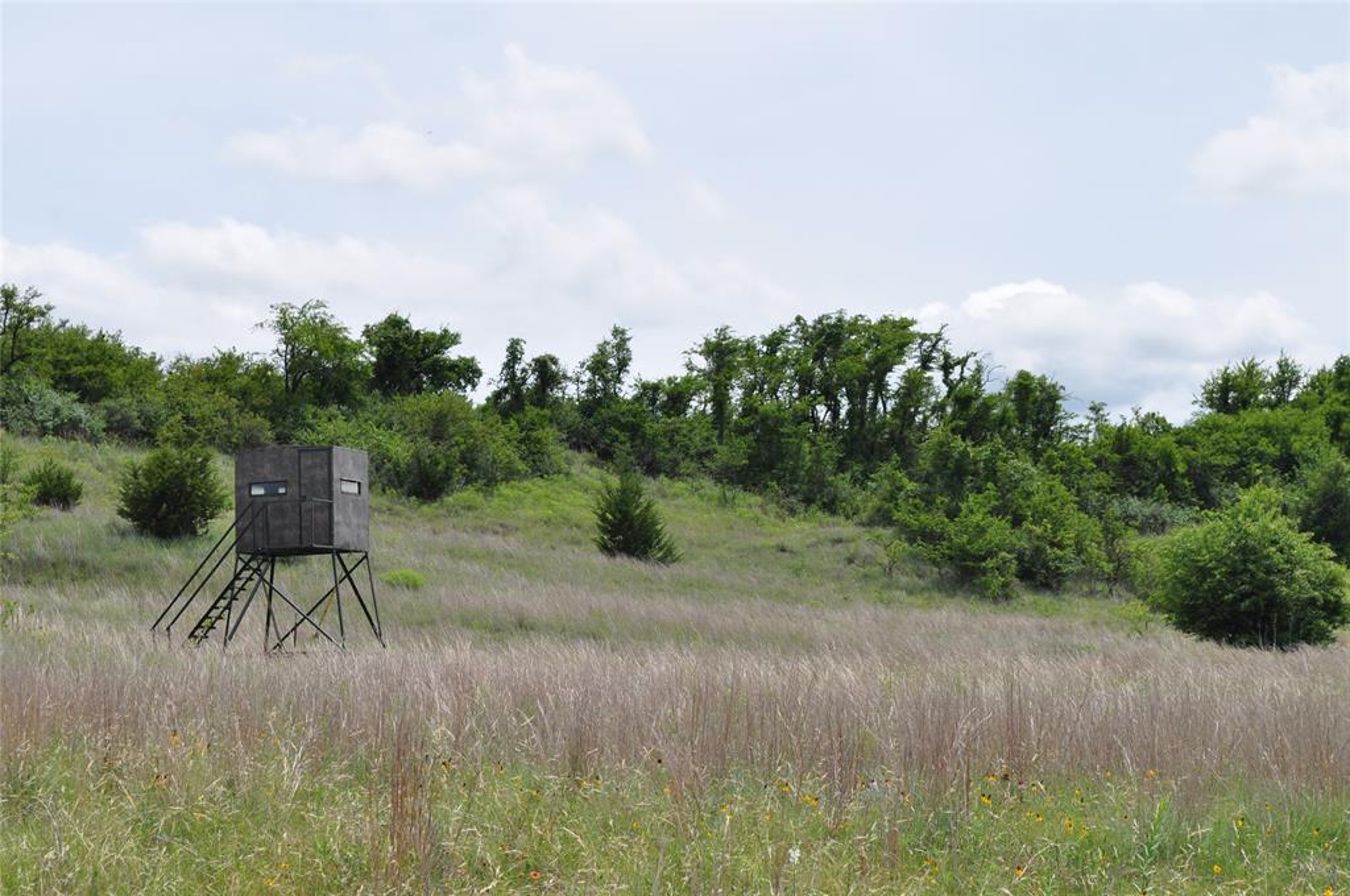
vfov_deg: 16.5
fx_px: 3090
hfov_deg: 24.6
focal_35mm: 82
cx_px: 675
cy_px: 448
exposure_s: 1/400
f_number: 11
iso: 200
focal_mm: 55
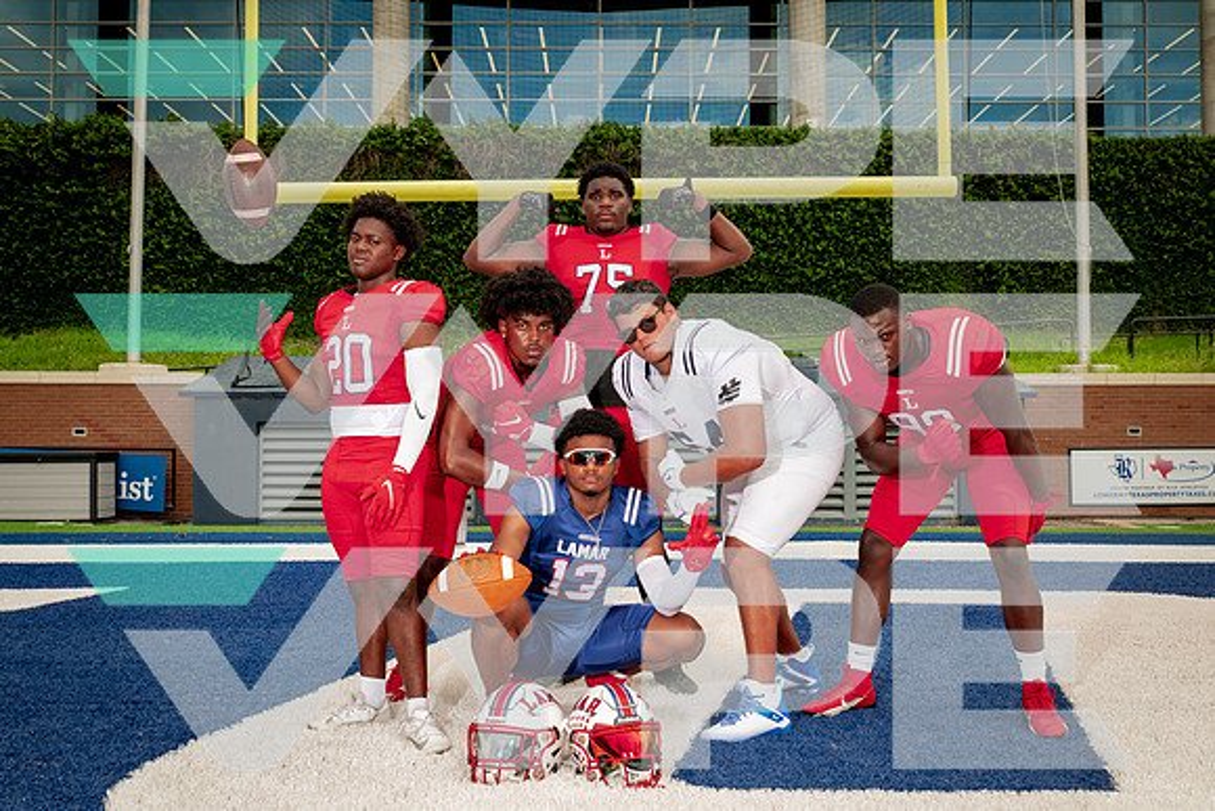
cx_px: 608
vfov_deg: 37.2
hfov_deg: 53.5
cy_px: 406
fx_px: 1206
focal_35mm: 36
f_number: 7.1
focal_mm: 35
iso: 80
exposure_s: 1/250
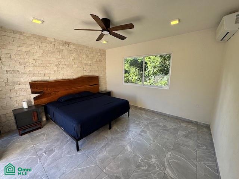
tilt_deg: -11.2
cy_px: 90
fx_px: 97
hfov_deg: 102.1
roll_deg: +0.0
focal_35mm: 14
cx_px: 120
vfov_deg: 85.7
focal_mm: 2.22
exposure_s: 1/158
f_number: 2.2
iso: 40
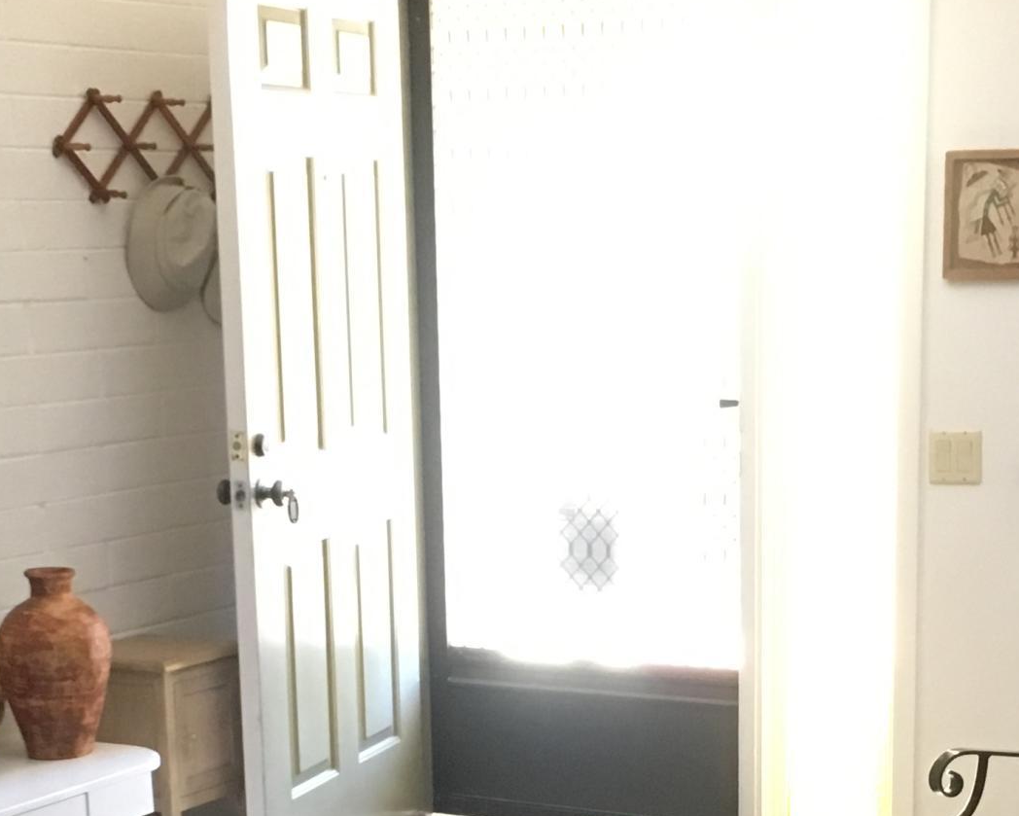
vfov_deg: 18.5
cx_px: 530
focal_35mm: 81
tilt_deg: -12.3
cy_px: 817
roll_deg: +0.4
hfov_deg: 23.6
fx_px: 2444
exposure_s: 1/25
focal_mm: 4.15
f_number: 2.2
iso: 250
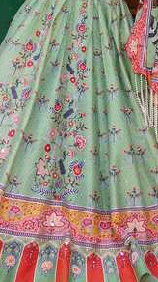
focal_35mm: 66
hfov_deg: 18.2
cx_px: 100
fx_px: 492
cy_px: 57
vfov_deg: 31.1
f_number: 2.5
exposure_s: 1/1000
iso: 200
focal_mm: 35
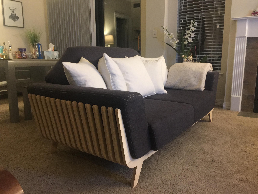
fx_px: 216
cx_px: 129
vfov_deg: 48.2
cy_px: 97
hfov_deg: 61.7
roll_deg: -0.4
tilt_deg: -10.9
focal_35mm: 29
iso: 64
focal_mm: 4.15
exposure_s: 1/4
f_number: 2.2
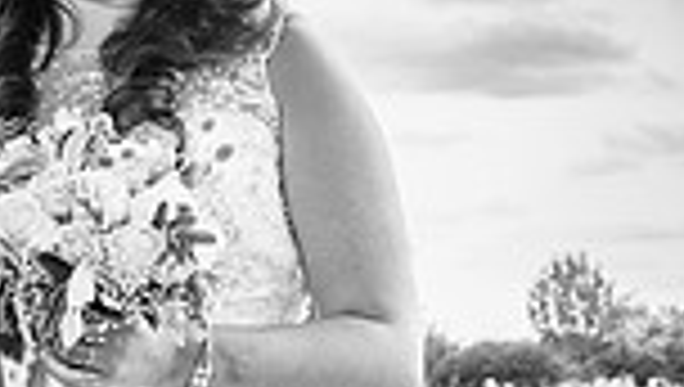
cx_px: 700
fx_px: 2615
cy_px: 345
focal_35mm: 144
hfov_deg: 14.6
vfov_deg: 8.4
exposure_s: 1/160
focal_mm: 35
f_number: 8
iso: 160
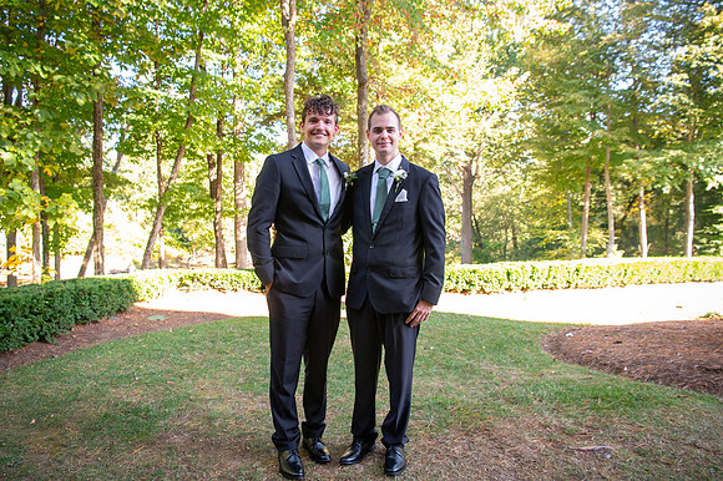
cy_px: 240
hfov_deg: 72.5
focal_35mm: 25
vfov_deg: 52.0
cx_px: 362
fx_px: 493
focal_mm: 24
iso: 400
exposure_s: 1/100
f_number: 4
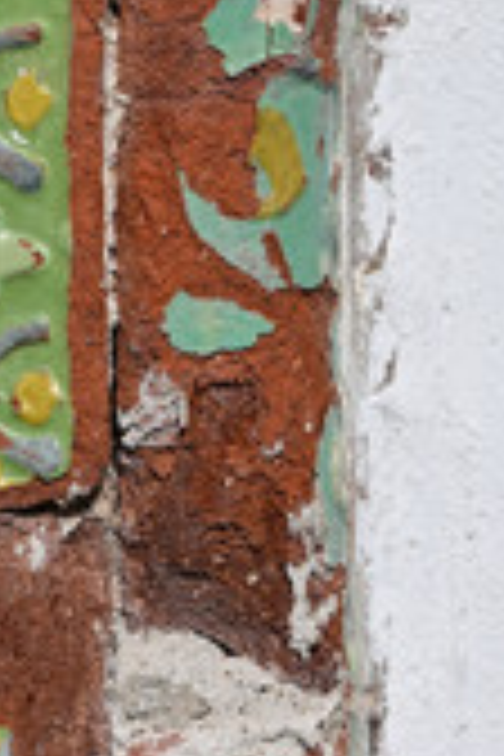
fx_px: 5607
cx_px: -178
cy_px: 346
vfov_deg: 7.7
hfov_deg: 5.1
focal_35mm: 267
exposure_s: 1/1500
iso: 100
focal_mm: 70
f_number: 5.6
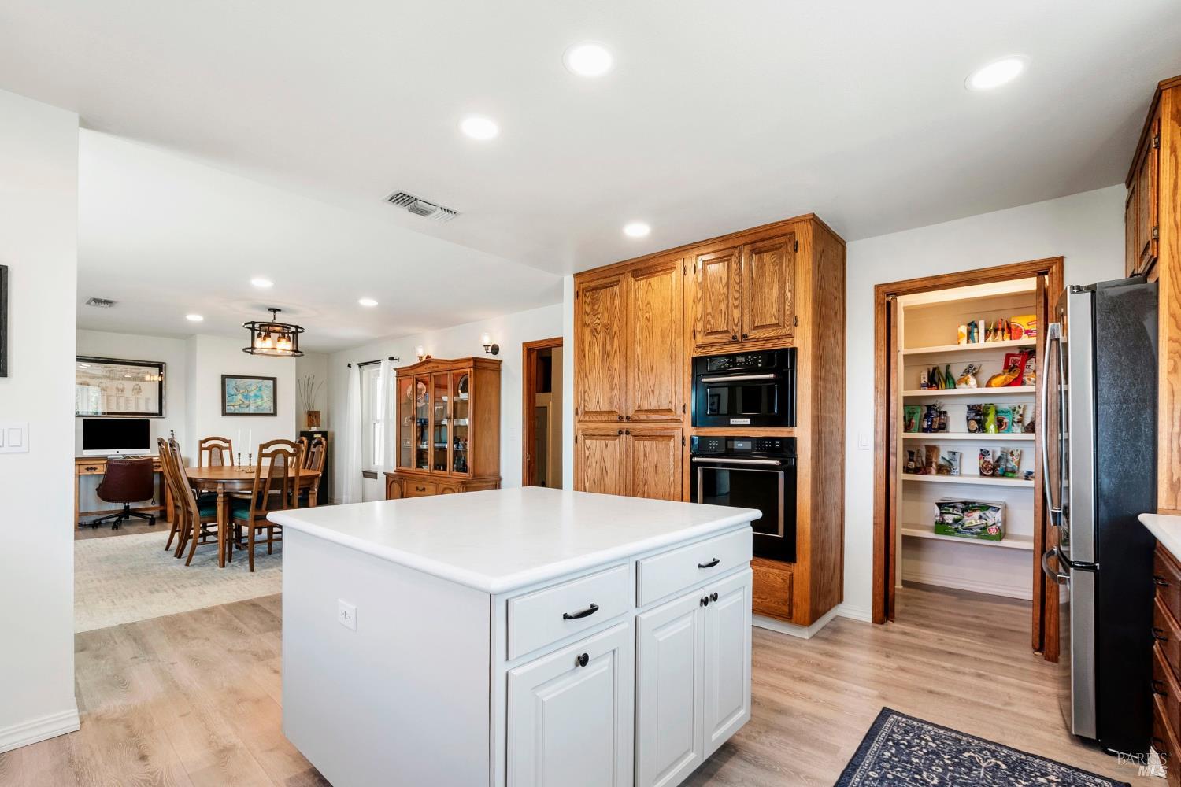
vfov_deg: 77.3
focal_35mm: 15
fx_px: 492
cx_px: 590
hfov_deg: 100.4
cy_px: 394
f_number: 8
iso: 250
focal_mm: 10
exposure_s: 1/4
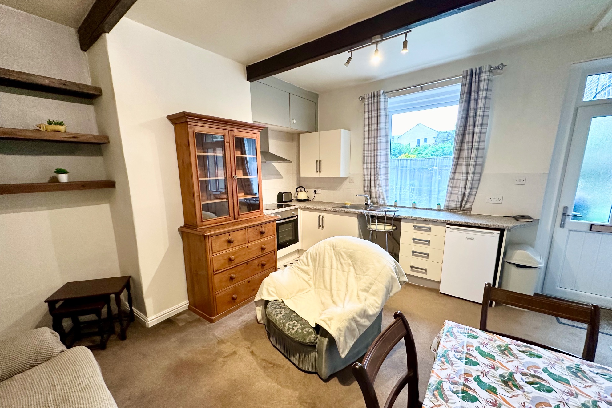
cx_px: 302
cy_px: 221
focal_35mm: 15
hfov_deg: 100.4
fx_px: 255
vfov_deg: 77.2
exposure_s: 1/50
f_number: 2.2
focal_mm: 2.22
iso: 250
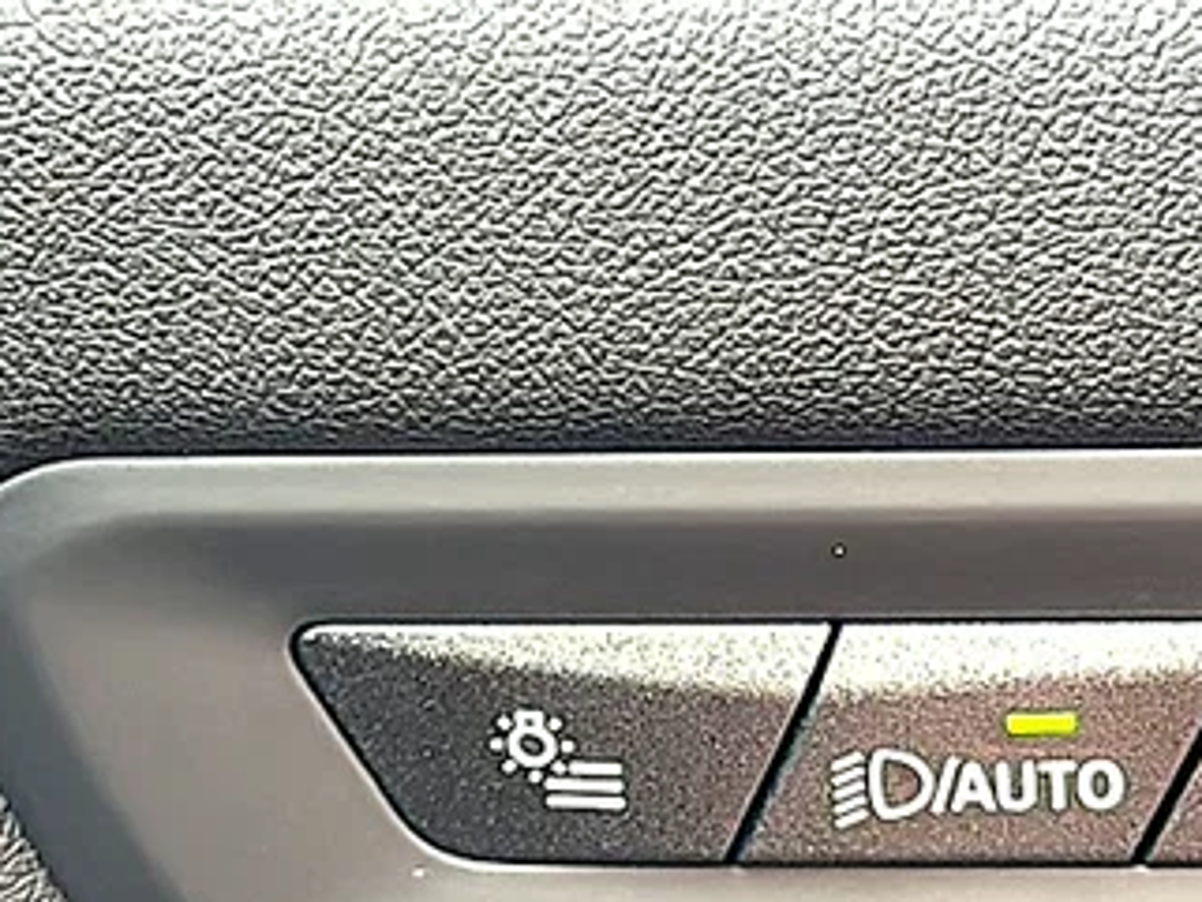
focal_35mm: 96
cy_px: 646
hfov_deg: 20.3
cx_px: 899
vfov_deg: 15.4
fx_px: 3335
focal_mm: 6.86
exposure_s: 1/101
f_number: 1.78
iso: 125
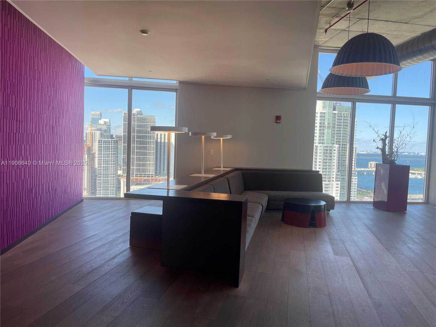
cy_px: 164
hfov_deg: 69.4
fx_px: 315
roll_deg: +0.5
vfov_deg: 54.9
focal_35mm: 25
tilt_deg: -1.7
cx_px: 218
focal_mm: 5.1
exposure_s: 1/331
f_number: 1.6
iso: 32
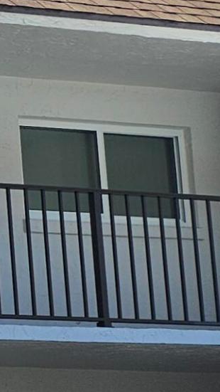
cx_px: -772
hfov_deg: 6.5
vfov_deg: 16.2
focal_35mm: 131
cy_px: 331
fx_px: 1358
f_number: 1.8
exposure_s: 1/1061
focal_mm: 5.4
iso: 25
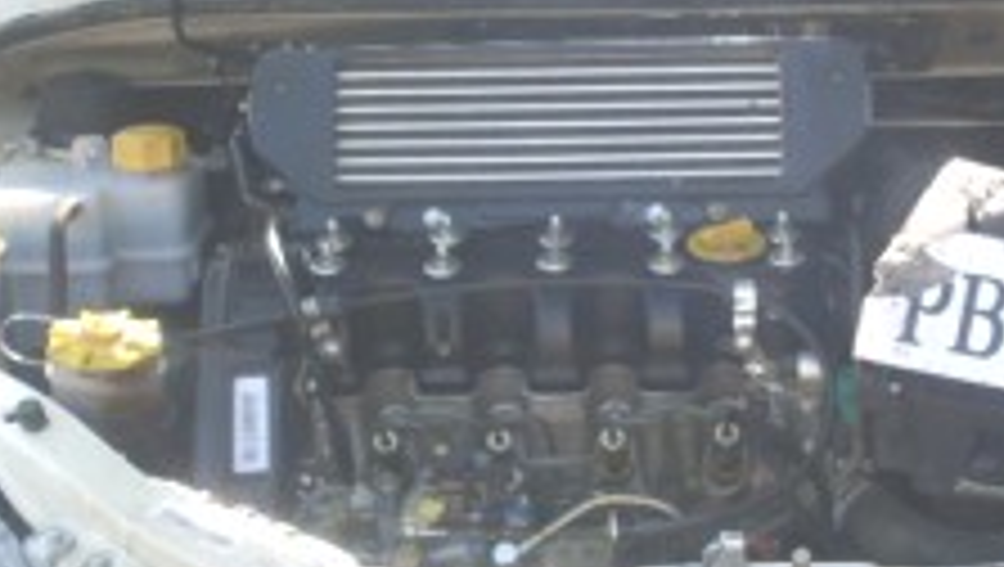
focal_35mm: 89
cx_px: 702
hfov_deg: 23.7
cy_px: 441
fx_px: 2372
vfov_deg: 13.6
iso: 80
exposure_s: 1/350
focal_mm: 6.3
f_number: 2.8
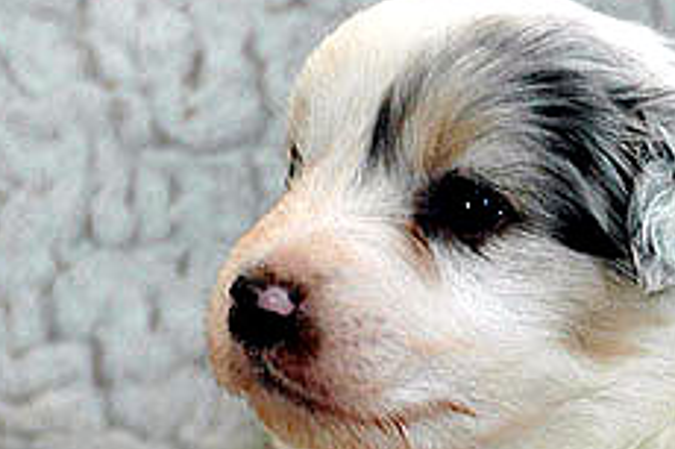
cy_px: 402
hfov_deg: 8.4
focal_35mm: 243
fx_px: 4553
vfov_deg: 5.6
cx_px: 628
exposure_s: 1/60
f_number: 5
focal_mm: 62
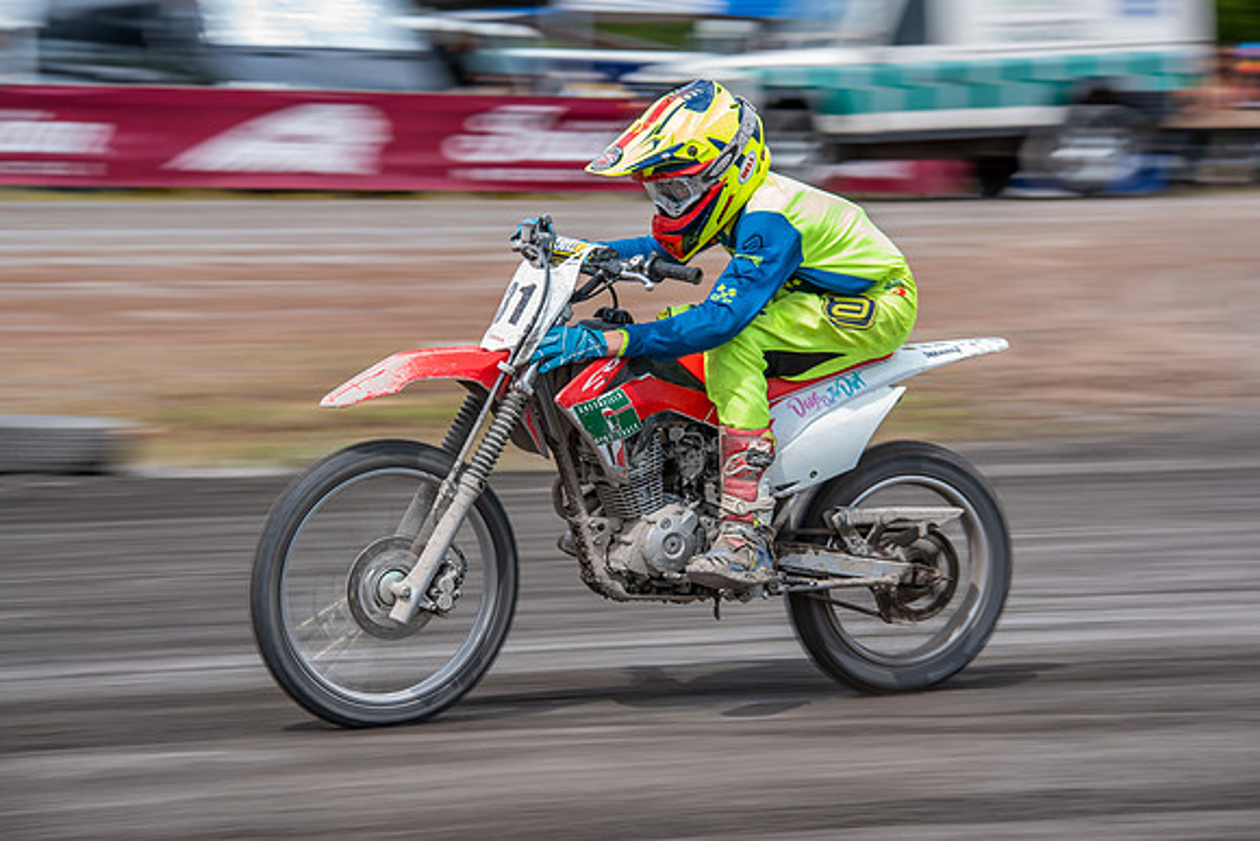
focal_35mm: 150
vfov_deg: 9.2
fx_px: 5251
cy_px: 420
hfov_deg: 13.7
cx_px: 630
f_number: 9
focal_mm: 150
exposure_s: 1/160
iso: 200
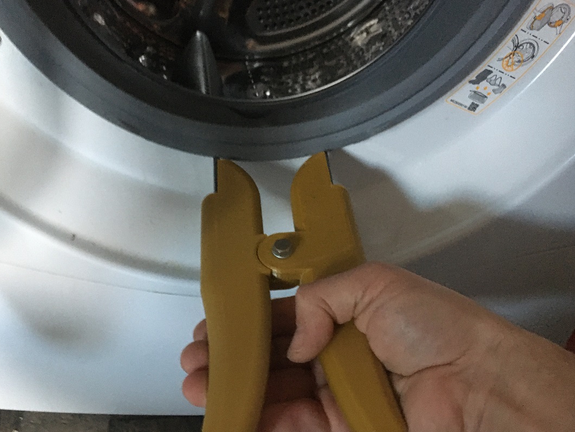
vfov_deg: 43.0
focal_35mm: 33
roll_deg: -3.6
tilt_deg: -37.0
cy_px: 220
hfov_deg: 55.2
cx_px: 259
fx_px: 548
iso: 320
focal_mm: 4.15
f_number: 2.2
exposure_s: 1/17
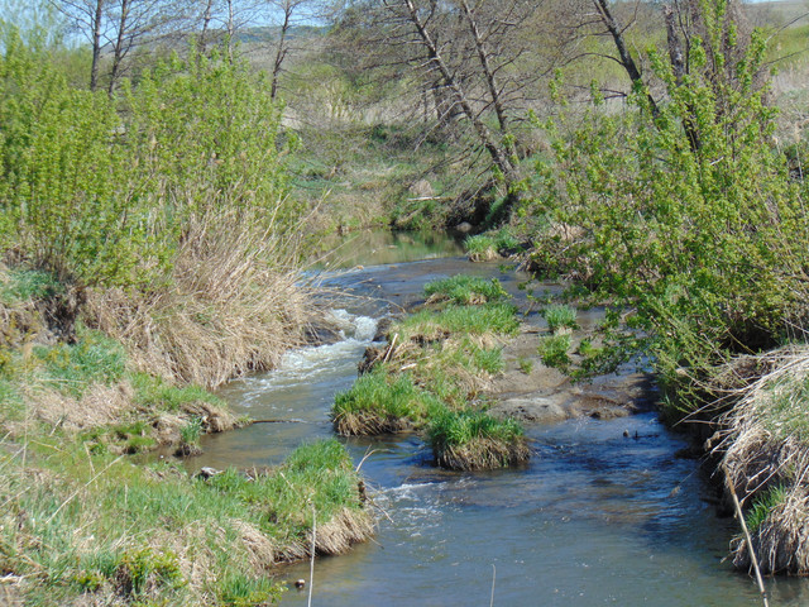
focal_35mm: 108
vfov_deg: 13.7
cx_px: 404
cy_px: 304
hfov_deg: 18.2
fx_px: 2524
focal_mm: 19.4
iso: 80
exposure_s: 1/500
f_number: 3.9
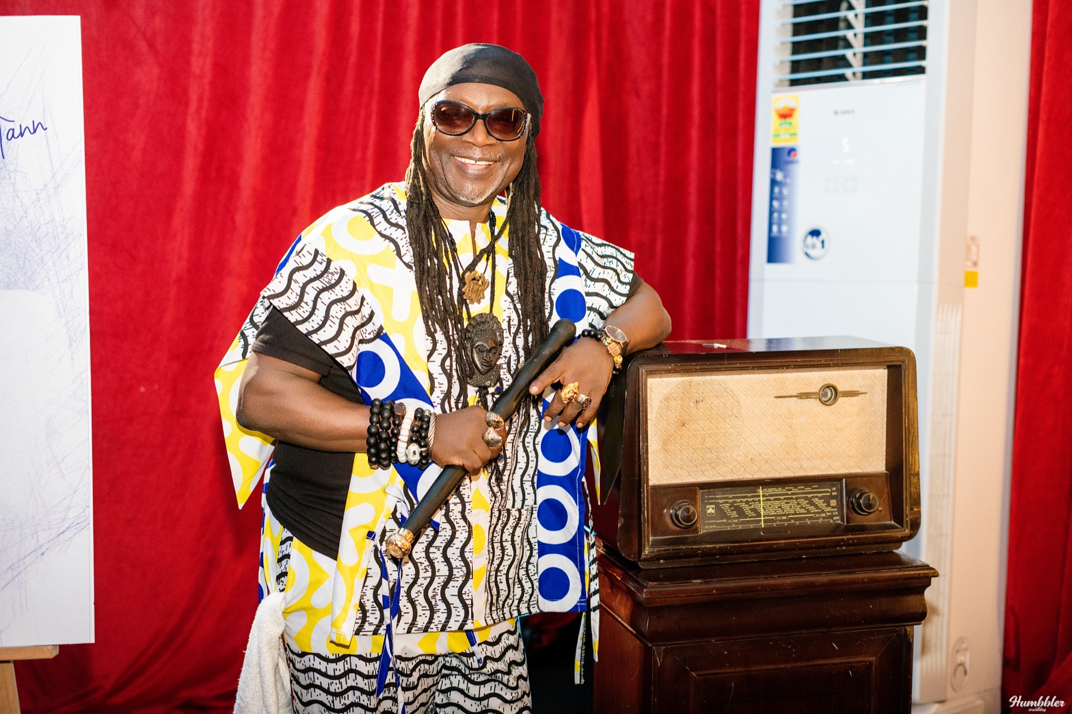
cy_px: 357
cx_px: 536
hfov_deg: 39.6
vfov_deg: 27.0
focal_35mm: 50
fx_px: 1488
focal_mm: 50
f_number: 2.8
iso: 2000
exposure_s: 1/800
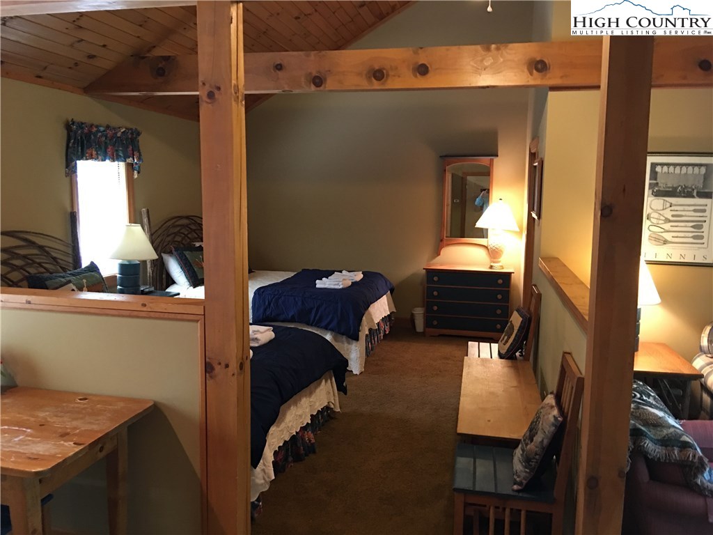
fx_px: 597
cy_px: 268
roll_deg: -1.5
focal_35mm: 29
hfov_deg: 61.7
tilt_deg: -5.4
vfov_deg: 48.2
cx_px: 356
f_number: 2.2
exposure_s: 1/15
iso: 125
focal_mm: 4.15
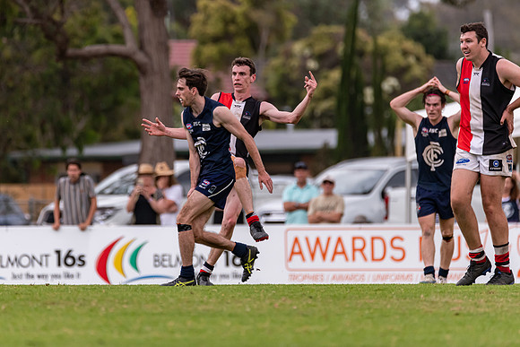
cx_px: 201
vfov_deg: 2.2
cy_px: 146
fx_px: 9030
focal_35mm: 625
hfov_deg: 3.3
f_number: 6.3
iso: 1250
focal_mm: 500
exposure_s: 1/1000
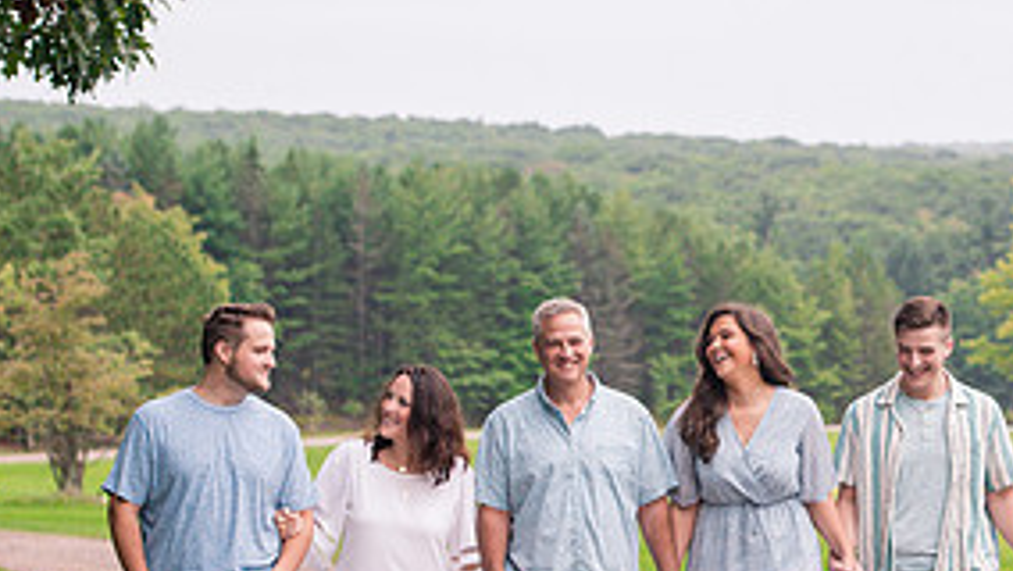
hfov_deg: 11.1
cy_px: 374
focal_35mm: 192
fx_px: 5159
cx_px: 910
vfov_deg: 6.3
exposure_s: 1/800
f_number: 4.5
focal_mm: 85
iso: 1000
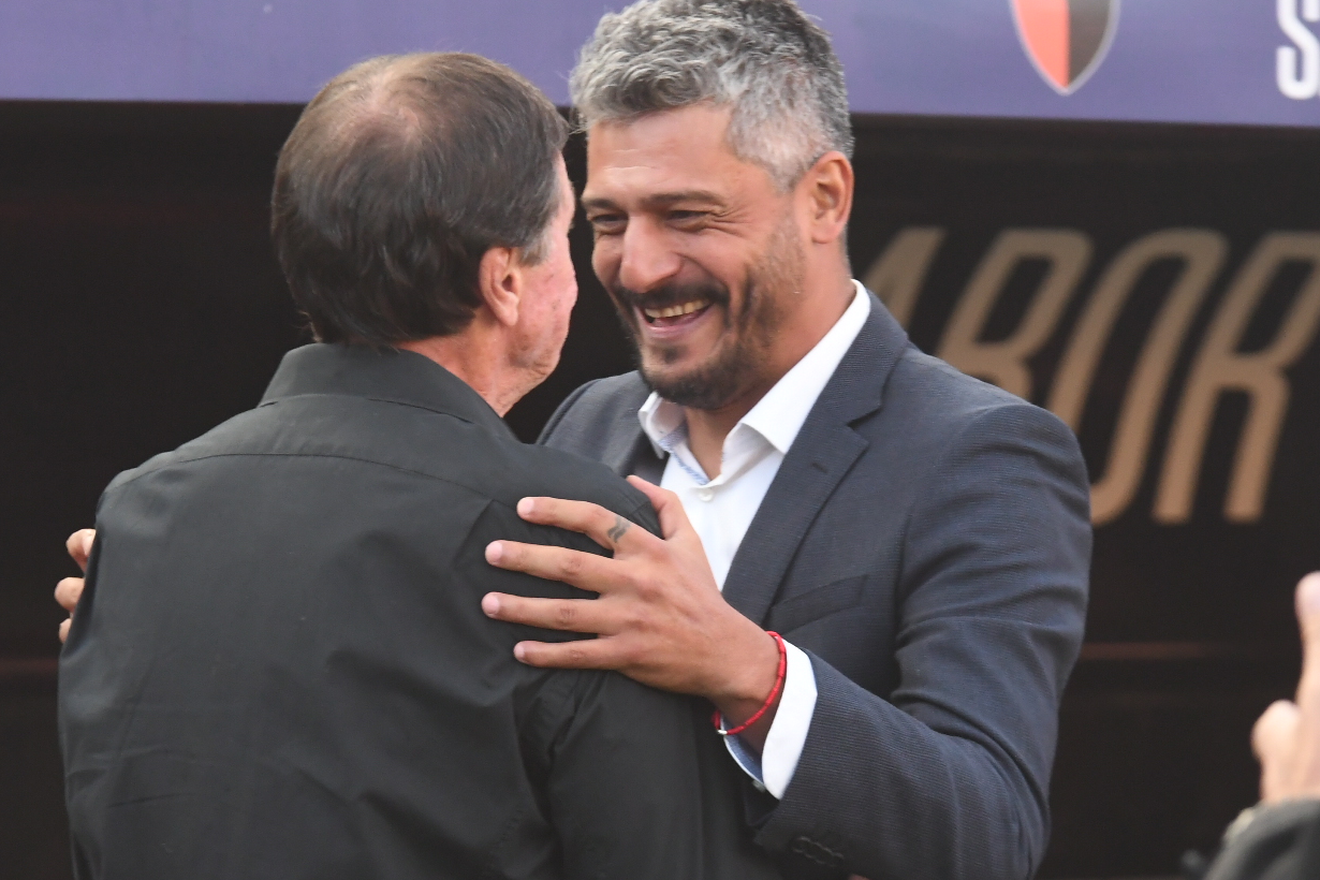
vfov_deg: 4.3
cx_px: 589
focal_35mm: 316
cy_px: 539
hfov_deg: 6.5
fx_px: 11586
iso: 1600
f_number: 5.6
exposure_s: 1/320
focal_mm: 160
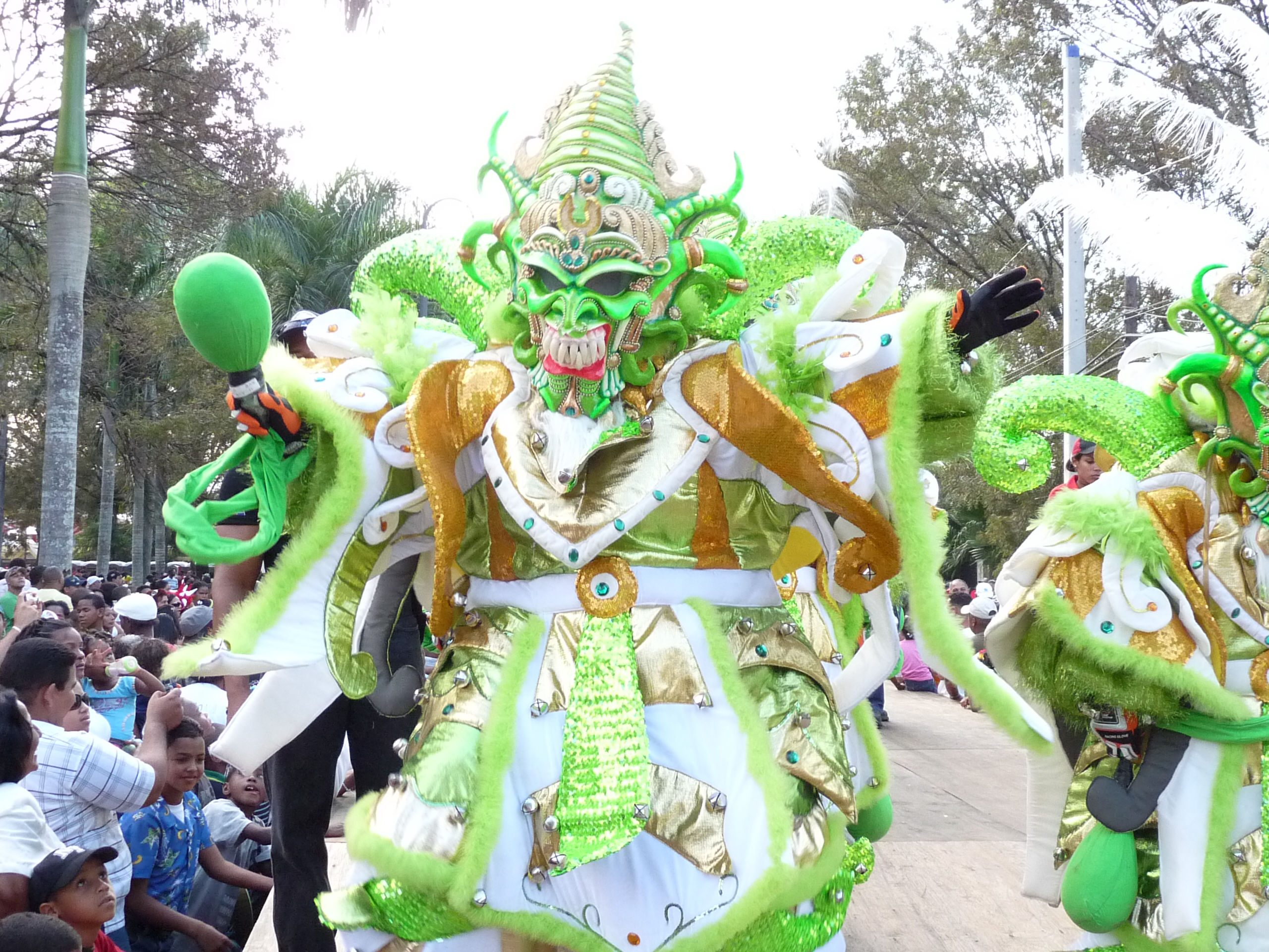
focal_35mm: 40
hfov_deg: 46.8
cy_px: 476
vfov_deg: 36.0
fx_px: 1466
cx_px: 634
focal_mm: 4.8
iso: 320
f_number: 2.8
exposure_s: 1/250
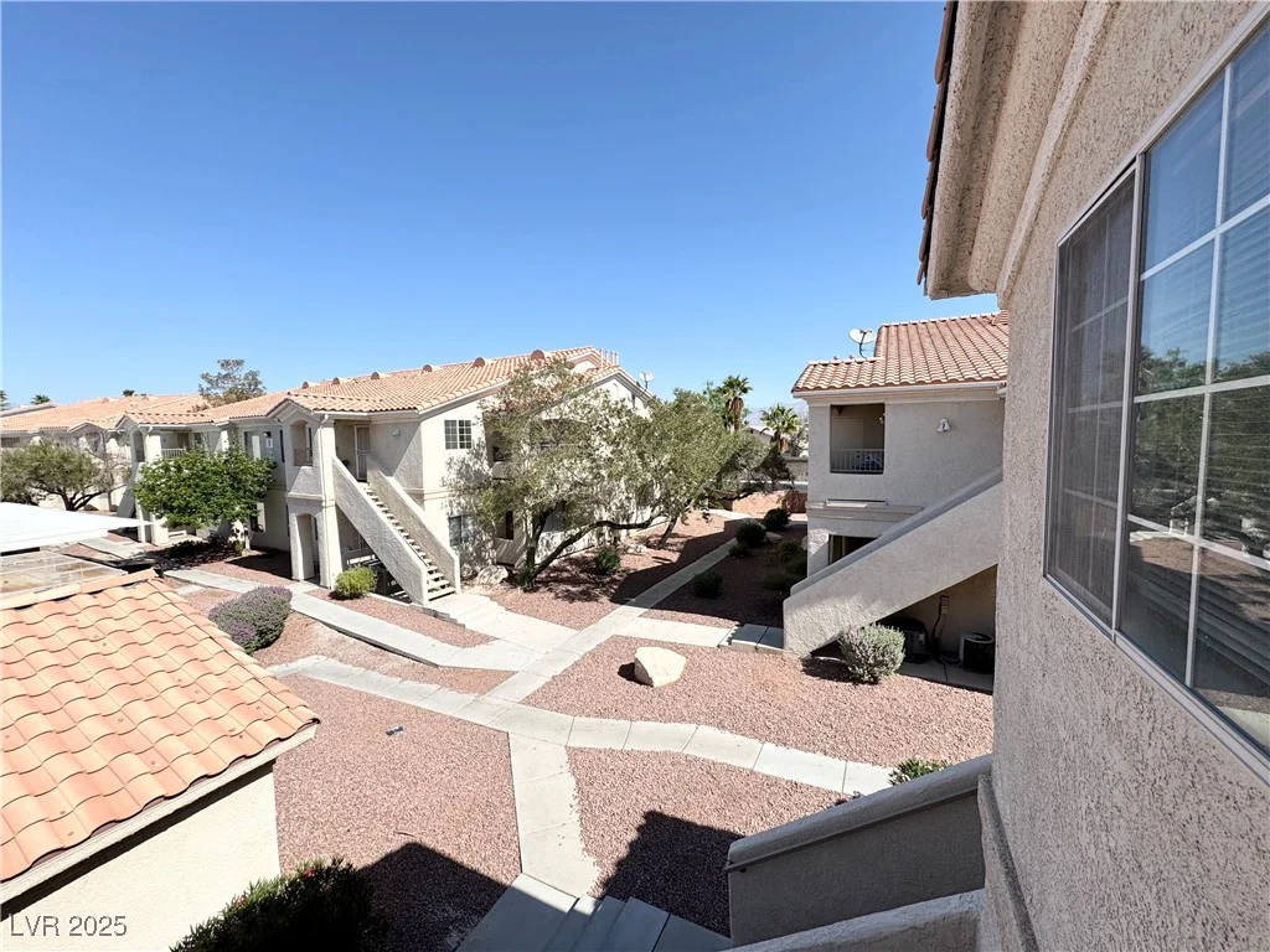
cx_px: 635
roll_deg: +0.9
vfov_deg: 85.7
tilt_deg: -5.0
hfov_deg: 102.1
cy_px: 476
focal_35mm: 14
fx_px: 514
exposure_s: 1/2494
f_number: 2.2
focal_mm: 2.22
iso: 50
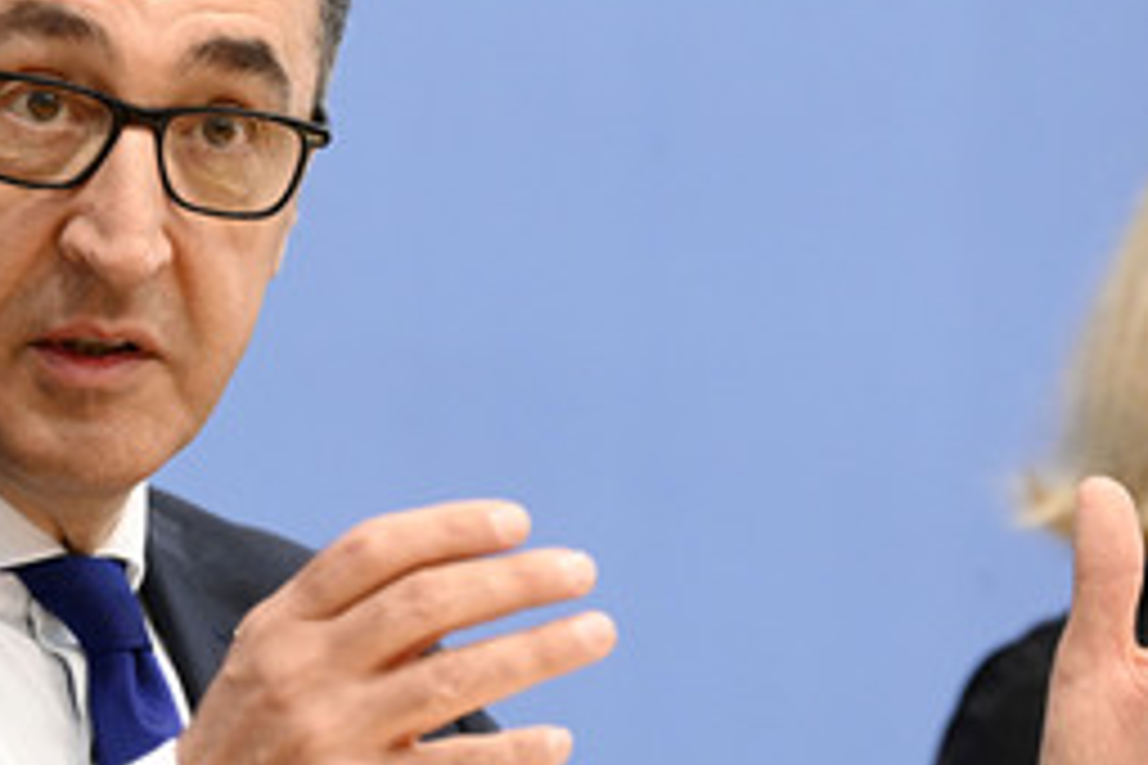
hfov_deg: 7.3
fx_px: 9024
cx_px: 142
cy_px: 360
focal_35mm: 283
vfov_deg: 4.9
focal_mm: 160
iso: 5000
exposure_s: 1/500
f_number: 5.6
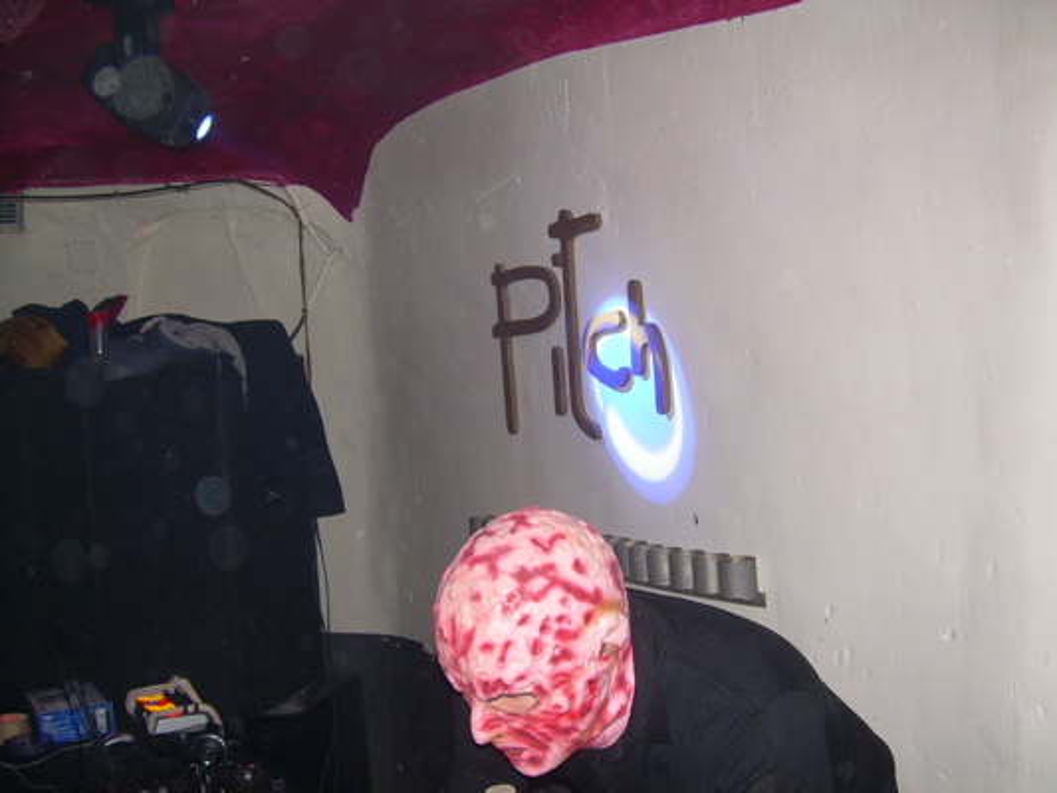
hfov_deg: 49.0
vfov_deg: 37.7
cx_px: 528
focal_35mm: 38
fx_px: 1161
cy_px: 396
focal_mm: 6.3
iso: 59
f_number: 2.8
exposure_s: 1/60
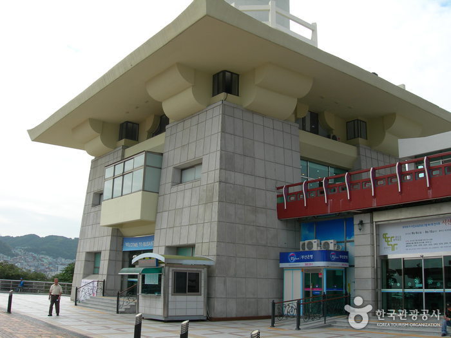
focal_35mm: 38
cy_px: 169
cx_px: 226
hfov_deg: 49.0
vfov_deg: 37.7
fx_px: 495
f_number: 4.8
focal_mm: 7.8
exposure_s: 1/384
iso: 50
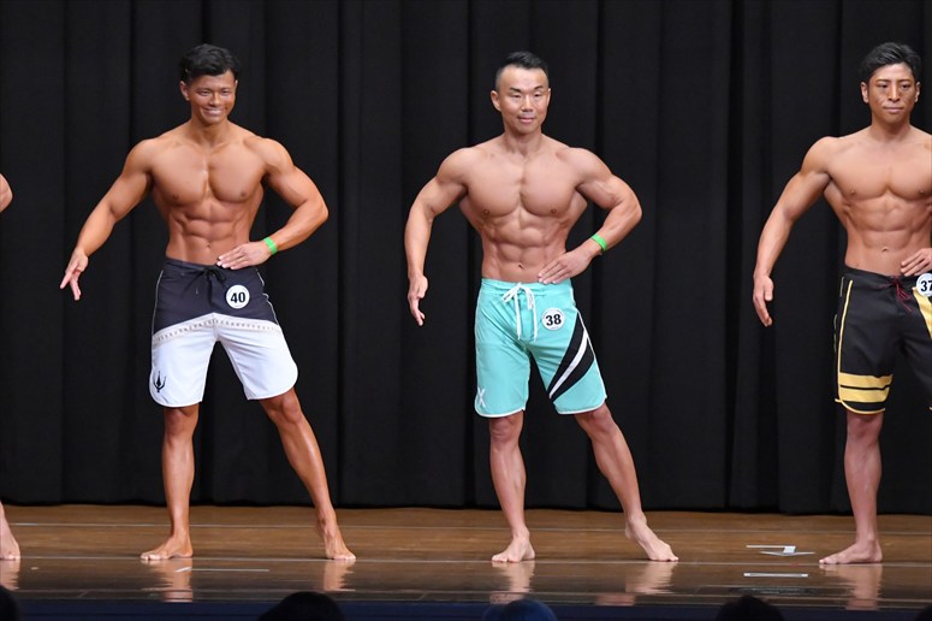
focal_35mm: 225
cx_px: 466
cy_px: 310
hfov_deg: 9.2
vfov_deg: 6.1
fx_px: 5822
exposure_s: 1/400
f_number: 5.6
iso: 8000
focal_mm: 150
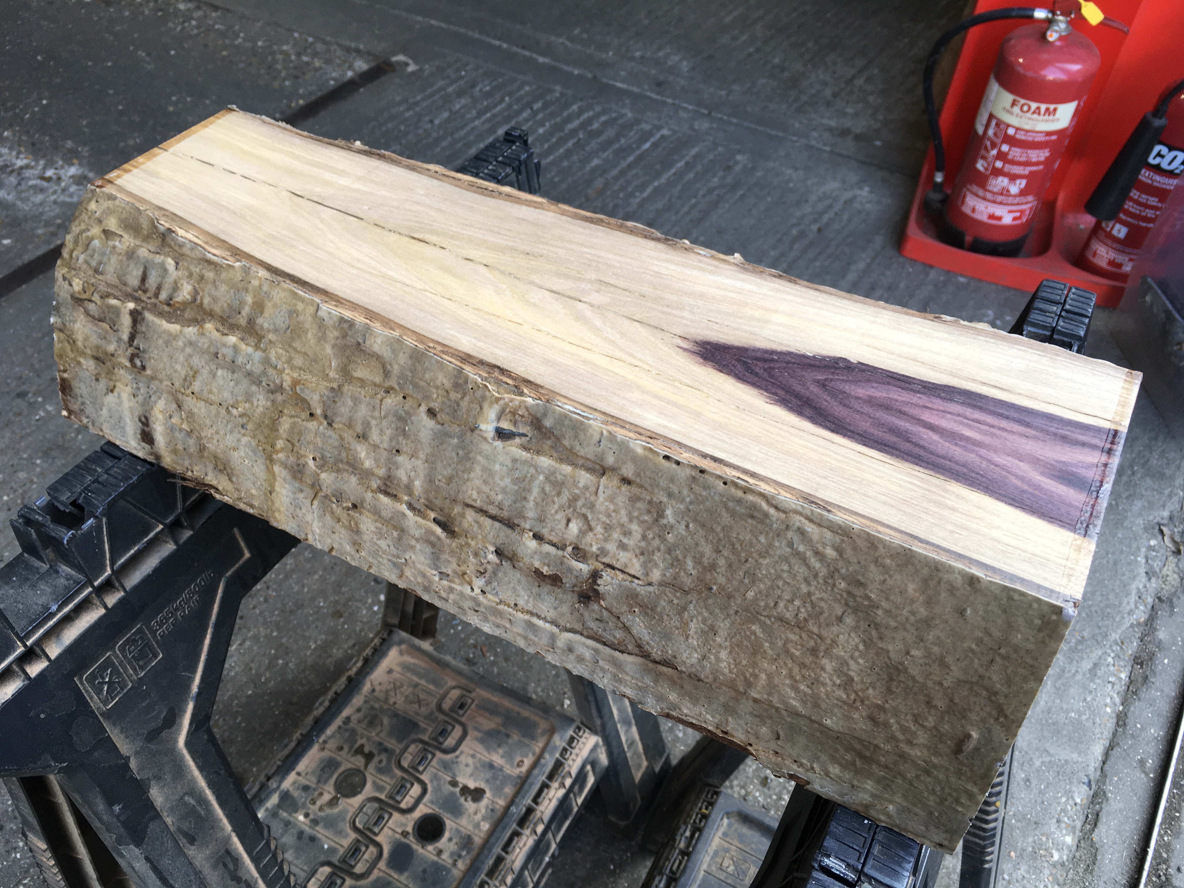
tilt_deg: -46.0
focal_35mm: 29
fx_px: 992
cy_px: 444
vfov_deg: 48.2
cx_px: 592
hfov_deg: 61.7
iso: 25
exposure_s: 1/50
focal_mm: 4.15
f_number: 2.2
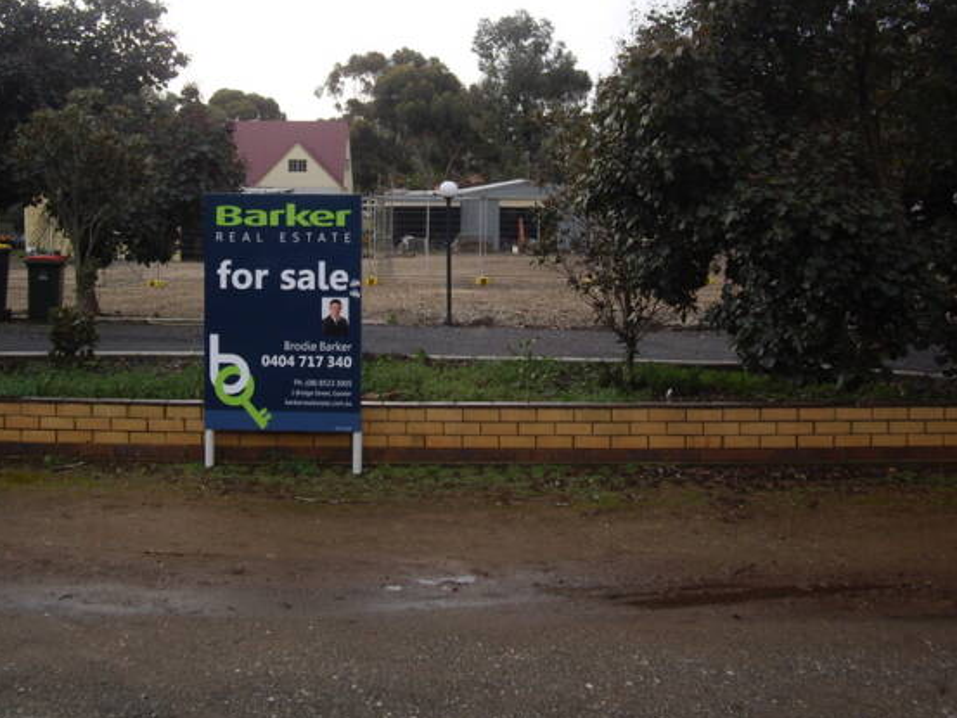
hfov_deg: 34.9
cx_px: 433
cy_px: 208
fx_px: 1521
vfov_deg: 26.3
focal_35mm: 55
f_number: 2.8
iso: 64
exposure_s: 1/320
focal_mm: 7.9
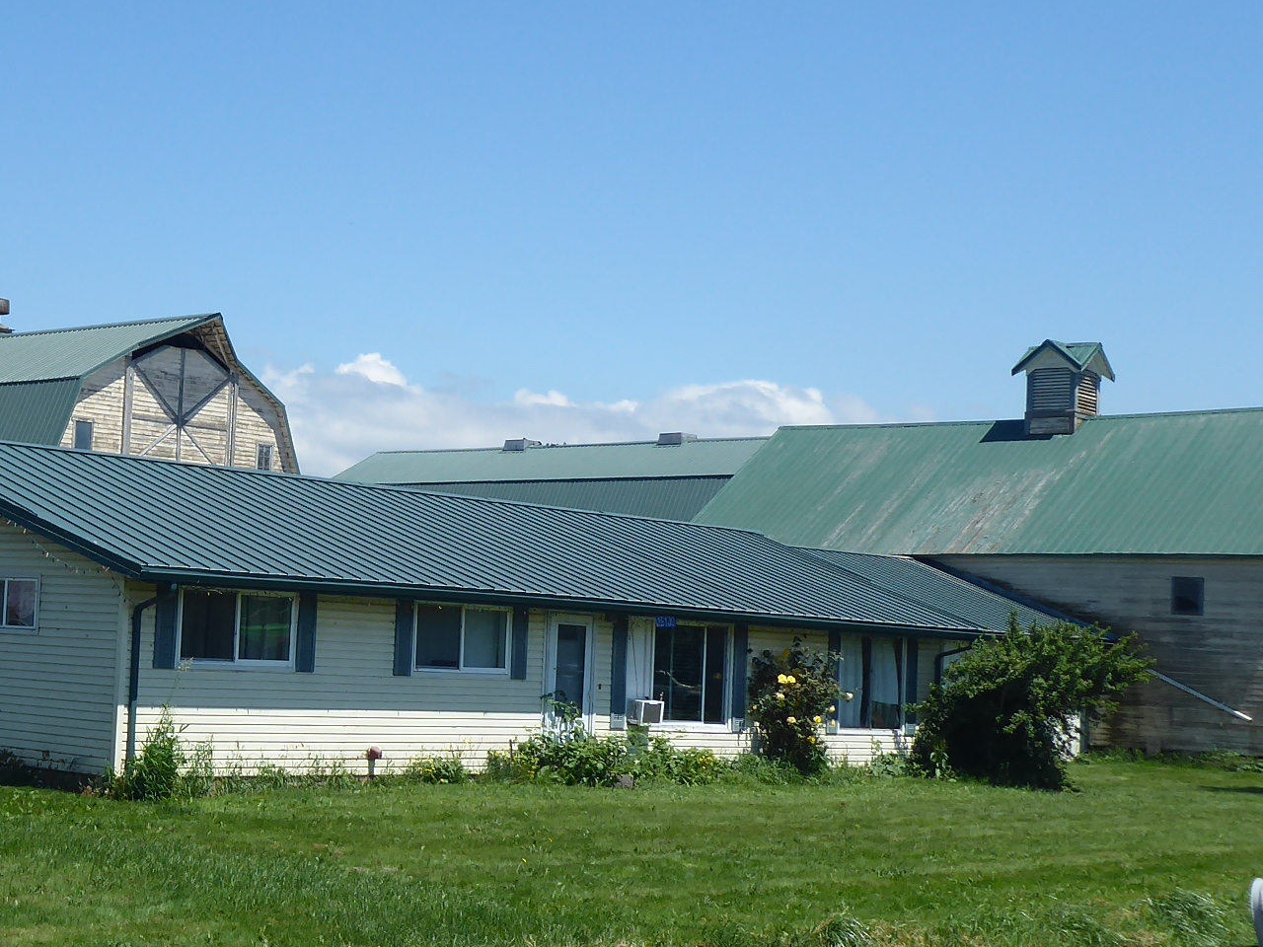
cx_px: 253
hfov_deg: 29.6
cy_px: 495
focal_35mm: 64
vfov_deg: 22.9
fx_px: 2335
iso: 80
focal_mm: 5.4
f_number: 3.5
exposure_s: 1/800
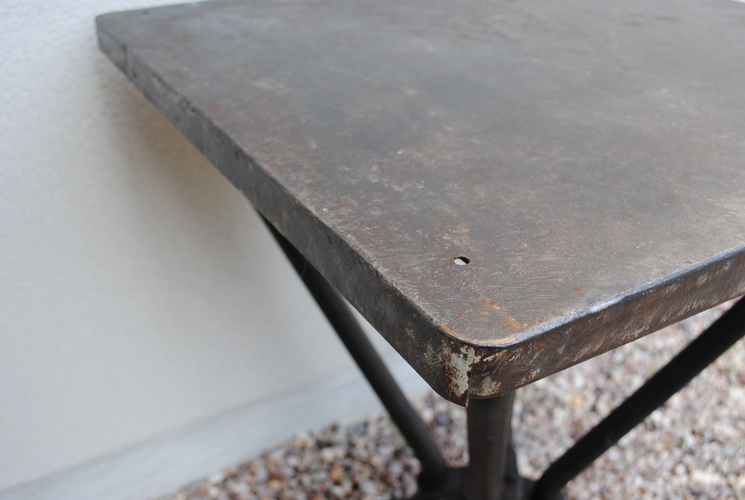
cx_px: 372
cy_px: 250
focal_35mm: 36
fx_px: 747
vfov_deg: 37.0
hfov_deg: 53.0
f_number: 5.6
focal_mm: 24
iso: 200
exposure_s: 1/125
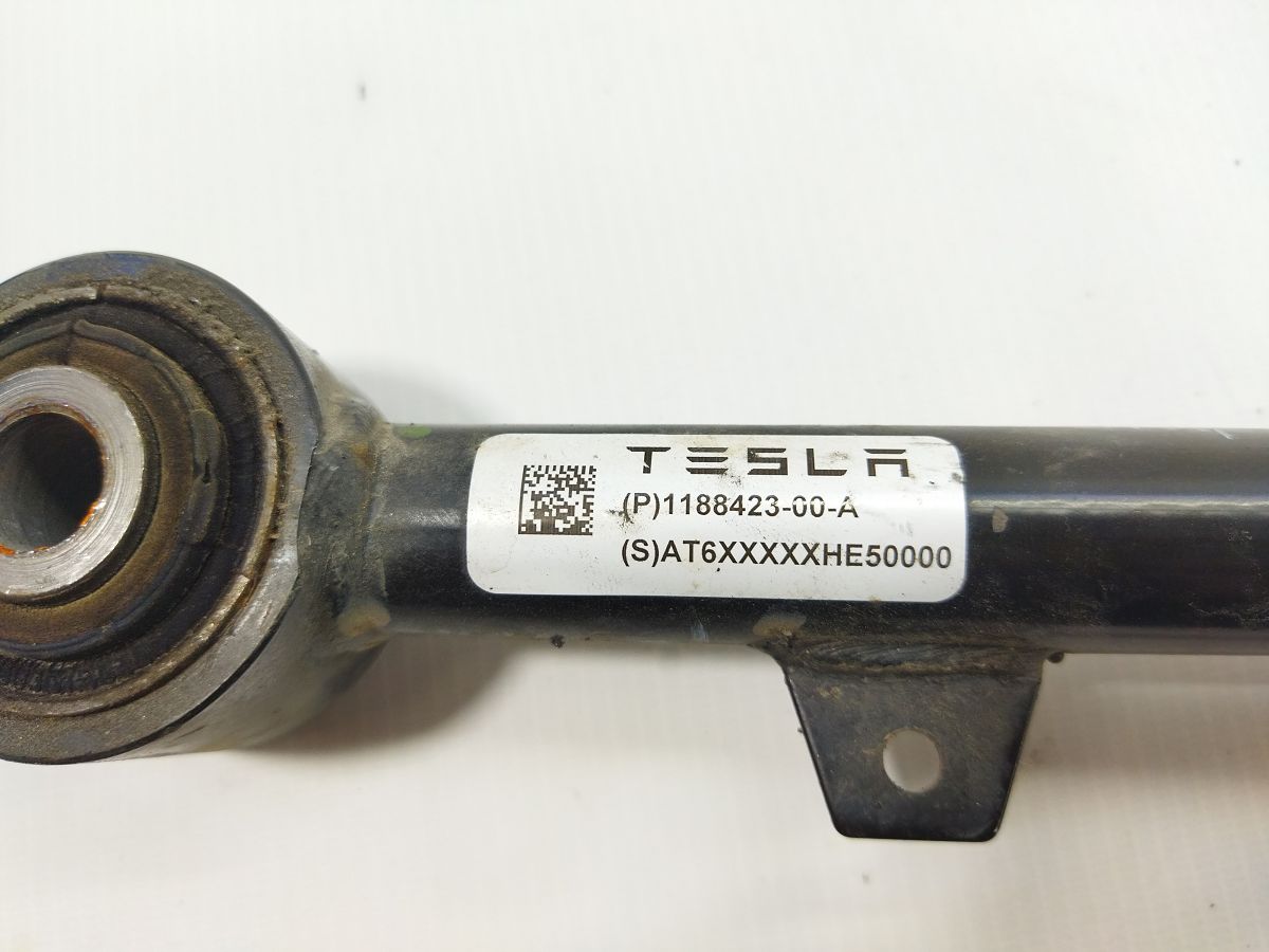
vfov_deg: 51.4
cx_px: 634
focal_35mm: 27
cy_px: 476
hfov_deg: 65.3
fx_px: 990
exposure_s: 1/100
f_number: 1.79
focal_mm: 4.71
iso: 134
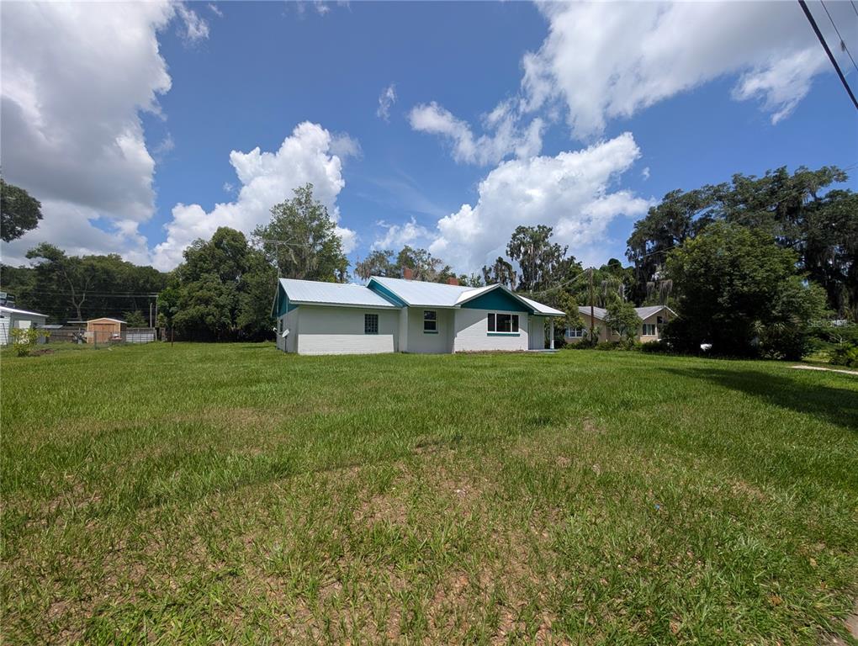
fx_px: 298
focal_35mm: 12
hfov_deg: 110.5
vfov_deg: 94.6
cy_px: 323
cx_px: 429
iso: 50
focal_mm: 2.02
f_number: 1.7
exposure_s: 1/4505
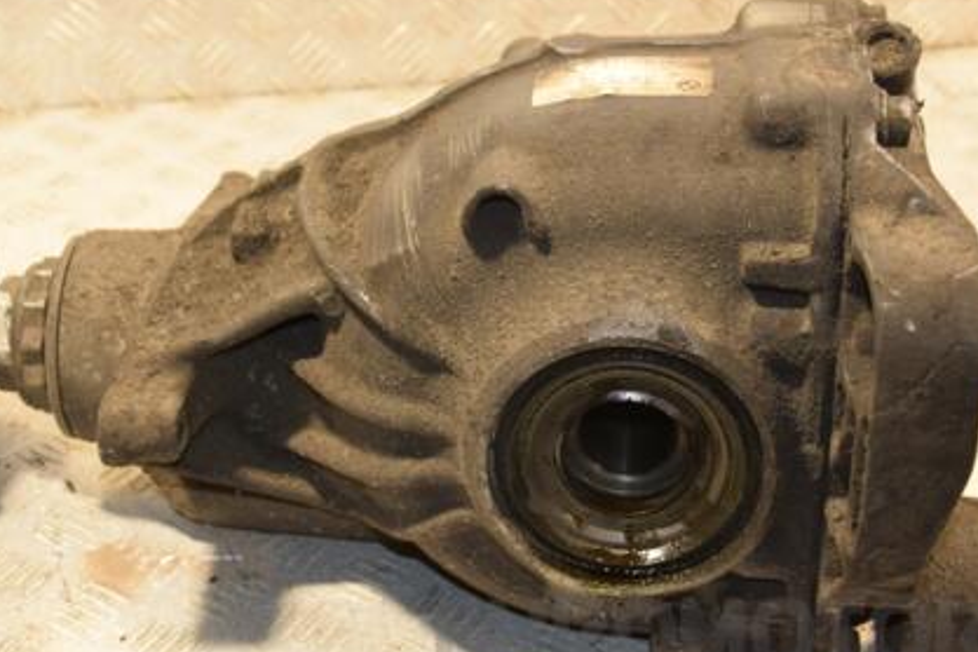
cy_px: 321
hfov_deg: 24.7
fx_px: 2227
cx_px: 392
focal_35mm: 82
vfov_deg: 16.7
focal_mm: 38
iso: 800
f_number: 5
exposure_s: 1/100
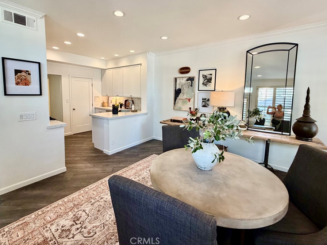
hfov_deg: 94.4
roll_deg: -0.9
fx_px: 151
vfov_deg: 77.7
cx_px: 156
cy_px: 106
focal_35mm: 16
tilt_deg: -4.8
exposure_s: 1/120
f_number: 2.2
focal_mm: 2.22
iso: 320
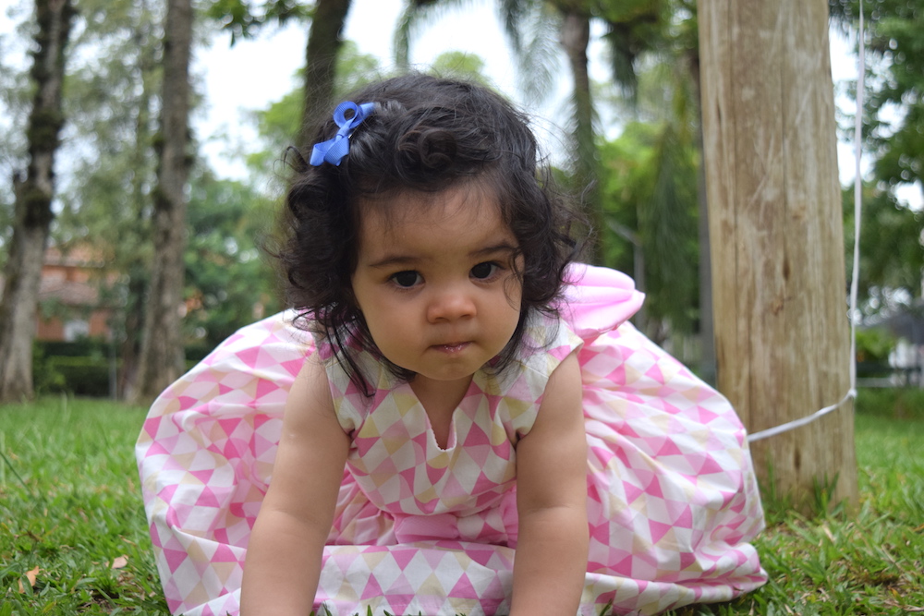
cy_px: 308
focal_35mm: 46
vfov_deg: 29.0
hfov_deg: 42.3
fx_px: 1194
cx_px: 462
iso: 720
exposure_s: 1/1000
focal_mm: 31
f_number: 4.2
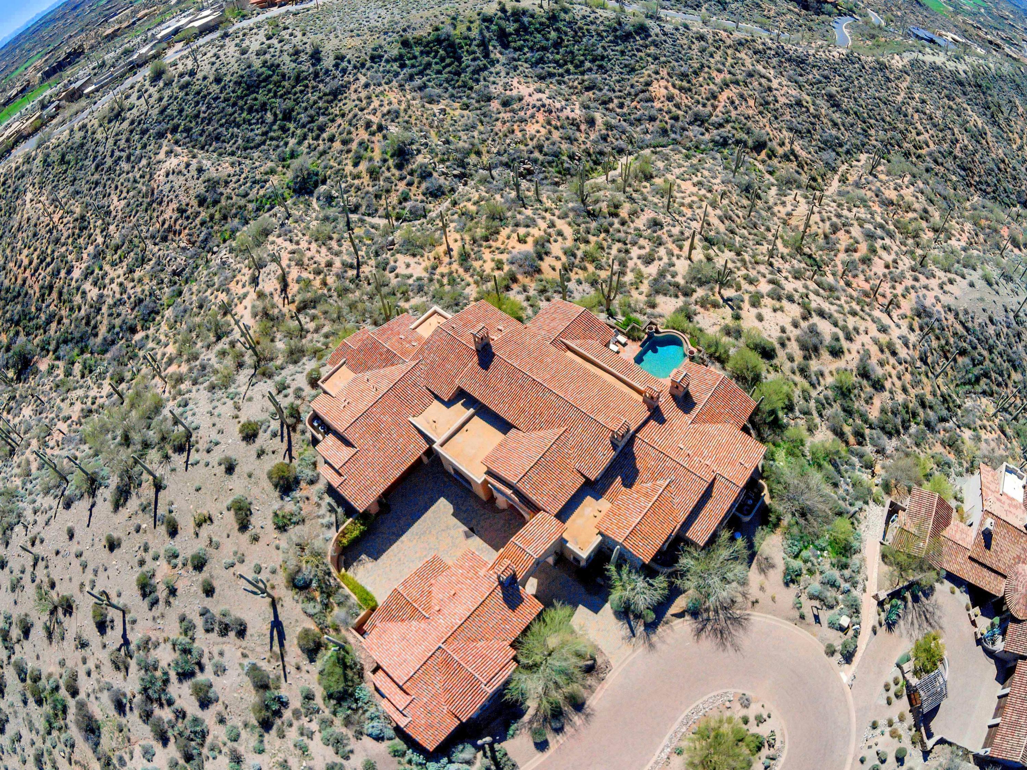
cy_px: 385
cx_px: 514
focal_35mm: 30
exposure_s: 1/2300
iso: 100
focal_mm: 5
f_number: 2.8
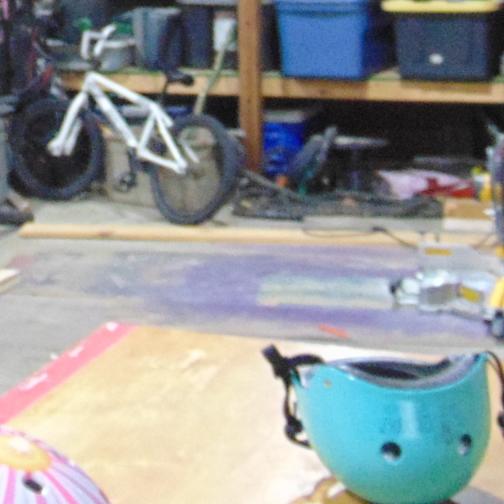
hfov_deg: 17.1
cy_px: -105
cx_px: -78
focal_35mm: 98
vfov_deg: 16.9
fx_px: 1614
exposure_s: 1/30
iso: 400
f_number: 3
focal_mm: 4.5
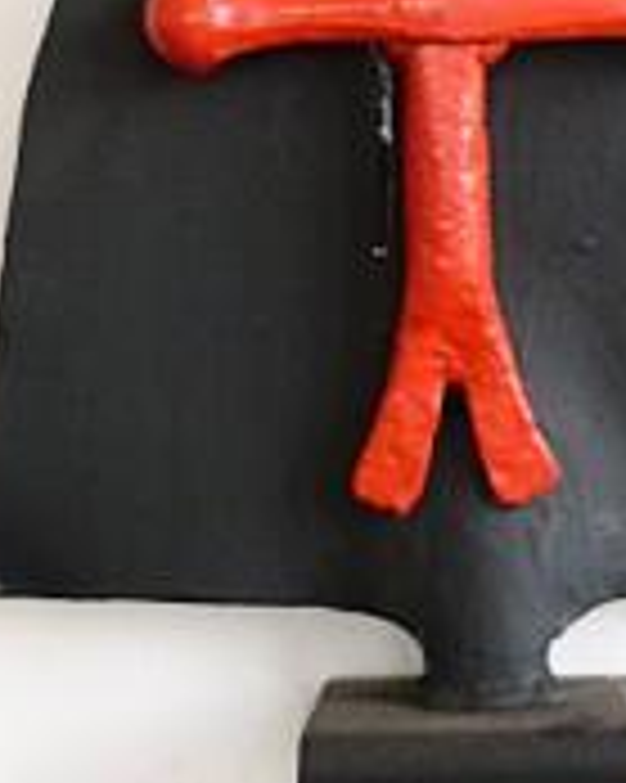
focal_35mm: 92
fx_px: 2132
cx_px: 486
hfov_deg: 16.6
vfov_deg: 20.6
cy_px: 171
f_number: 3.8
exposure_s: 1/25
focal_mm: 7.4
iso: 400
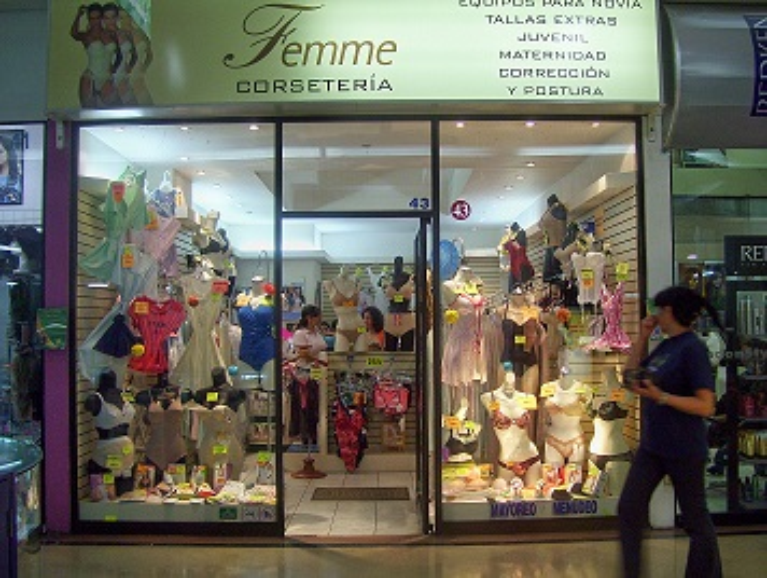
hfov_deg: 51.3
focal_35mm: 36
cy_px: 289
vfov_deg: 39.7
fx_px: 799
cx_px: 384
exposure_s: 1/30
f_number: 2.7
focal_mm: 6
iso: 125
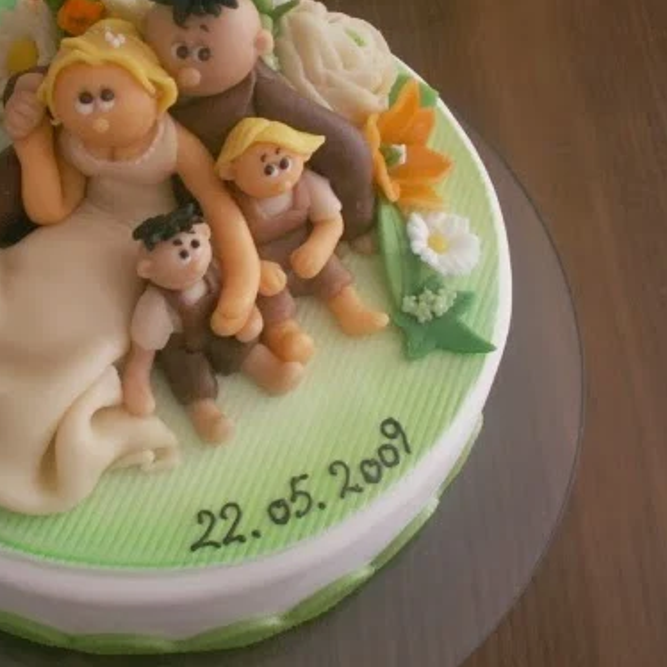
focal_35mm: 53
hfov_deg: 31.7
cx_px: 185
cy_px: 255
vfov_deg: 32.1
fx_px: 1155
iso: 160
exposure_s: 1/25
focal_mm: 5.86
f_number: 2.8
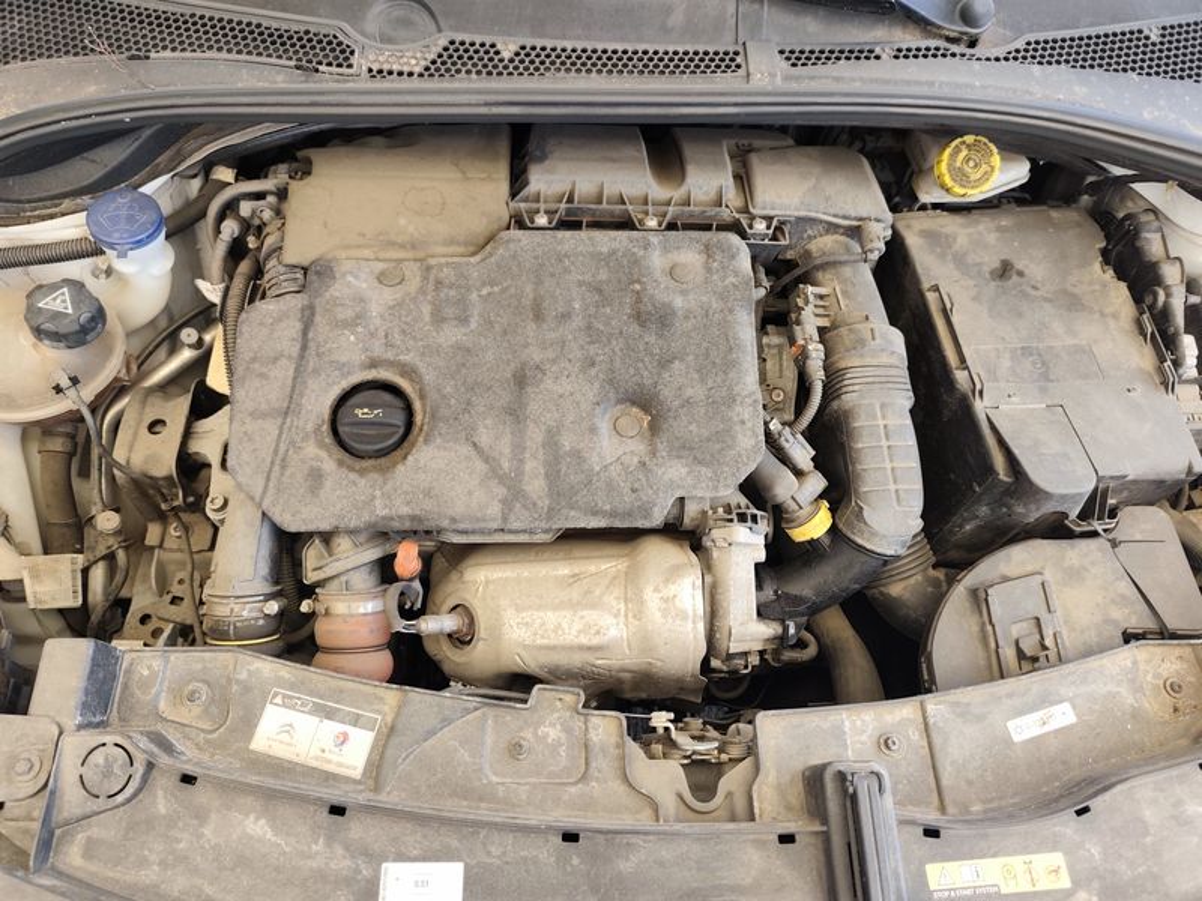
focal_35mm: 23
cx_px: 601
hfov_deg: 73.9
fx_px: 799
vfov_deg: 58.9
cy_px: 450
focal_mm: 6.19
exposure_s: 1/400
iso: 500
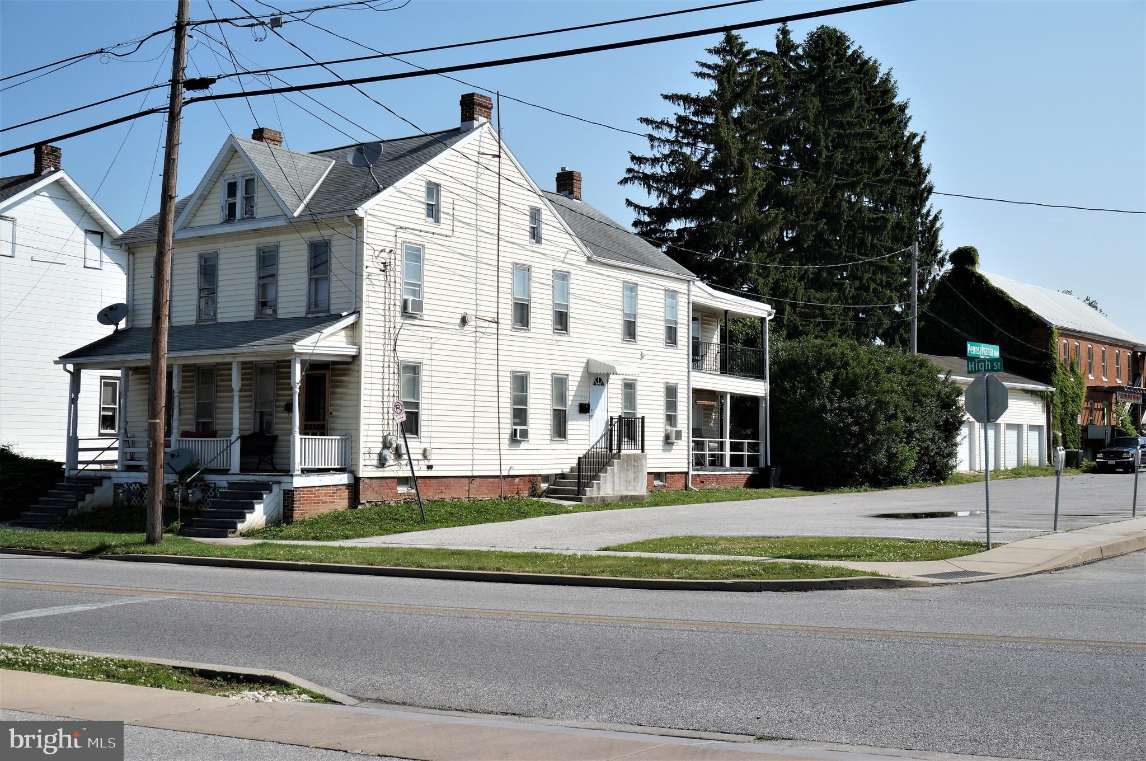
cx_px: 573
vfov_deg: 29.8
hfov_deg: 43.7
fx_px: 1431
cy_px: 380
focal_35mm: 45
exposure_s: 1/400
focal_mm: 30
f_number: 11
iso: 200
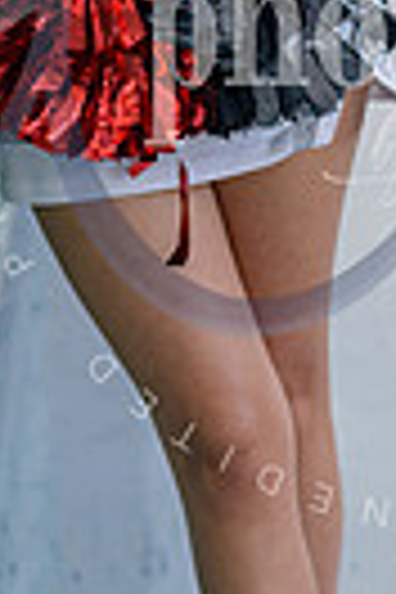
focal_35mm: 238
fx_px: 3927
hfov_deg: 5.8
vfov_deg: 8.6
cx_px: 400
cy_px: -45
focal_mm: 70
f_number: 2.8
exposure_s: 1/125
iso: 250
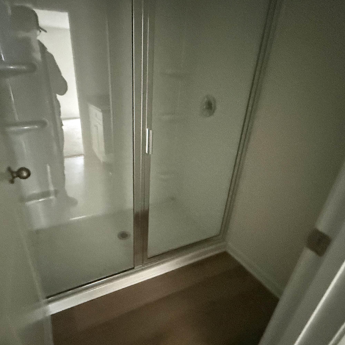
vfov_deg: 77.7
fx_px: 214
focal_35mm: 19
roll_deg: -0.5
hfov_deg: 76.9
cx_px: 141
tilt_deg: -25.2
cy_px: 178
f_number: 2.2
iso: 3200
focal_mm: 2.22
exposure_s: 1/15
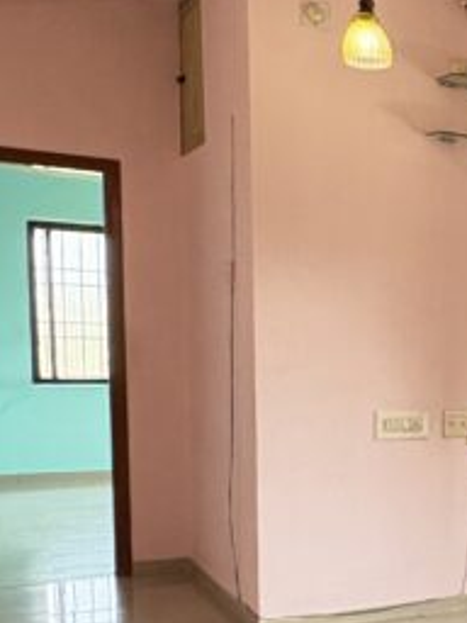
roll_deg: -1.6
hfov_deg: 20.6
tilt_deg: -5.0
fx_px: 1007
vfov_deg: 33.9
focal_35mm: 56
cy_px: 438
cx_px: 776
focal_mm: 2.22
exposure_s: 1/100
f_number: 2.2
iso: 250
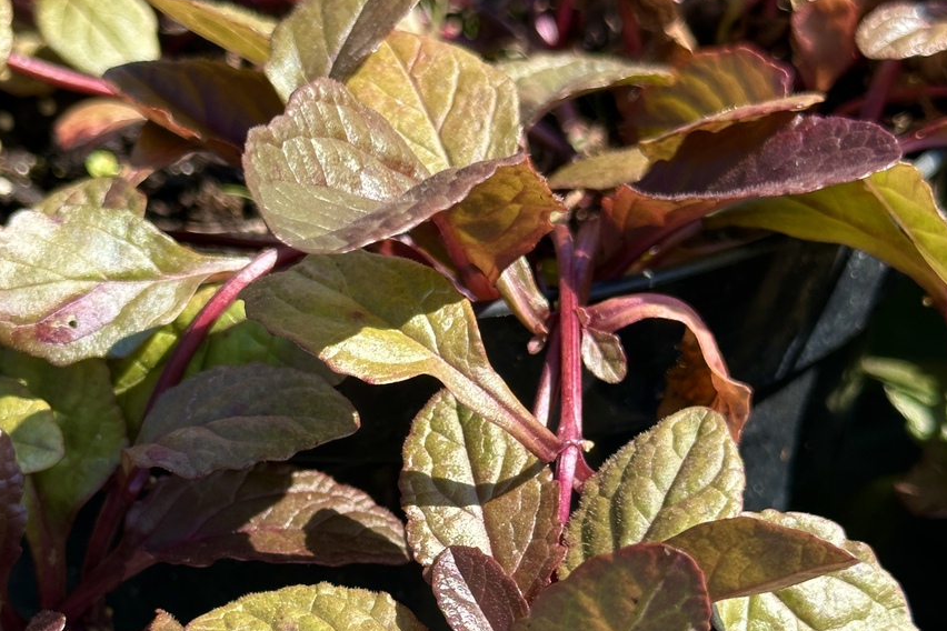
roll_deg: -1.0
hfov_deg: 24.8
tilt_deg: -34.3
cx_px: 423
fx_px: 2157
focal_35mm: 82
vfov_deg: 16.5
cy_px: 507
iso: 64
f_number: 1.78
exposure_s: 1/1212
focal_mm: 6.86
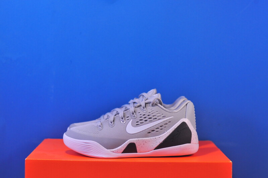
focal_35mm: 75
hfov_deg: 27.0
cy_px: 89
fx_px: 558
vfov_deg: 18.1
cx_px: 134
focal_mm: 50
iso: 250
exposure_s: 1/320
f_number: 2.5
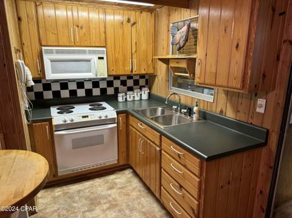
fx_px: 202
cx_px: 146
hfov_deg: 71.7
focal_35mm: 24
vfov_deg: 56.7
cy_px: 109
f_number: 1.78
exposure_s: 1/60
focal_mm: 6.76
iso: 400
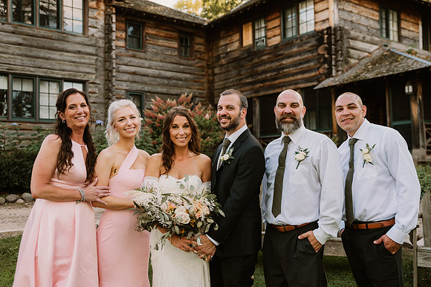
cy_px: 149
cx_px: 211
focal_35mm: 38
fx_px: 457
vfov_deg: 34.8
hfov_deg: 50.4
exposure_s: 1/320
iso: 250
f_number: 2.8
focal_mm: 36
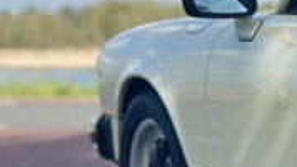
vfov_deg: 7.4
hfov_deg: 10.7
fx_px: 1283
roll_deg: +0.5
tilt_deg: -3.5
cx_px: 773
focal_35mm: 163
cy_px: 162
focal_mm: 5.7
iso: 50
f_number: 1.5
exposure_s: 1/3968
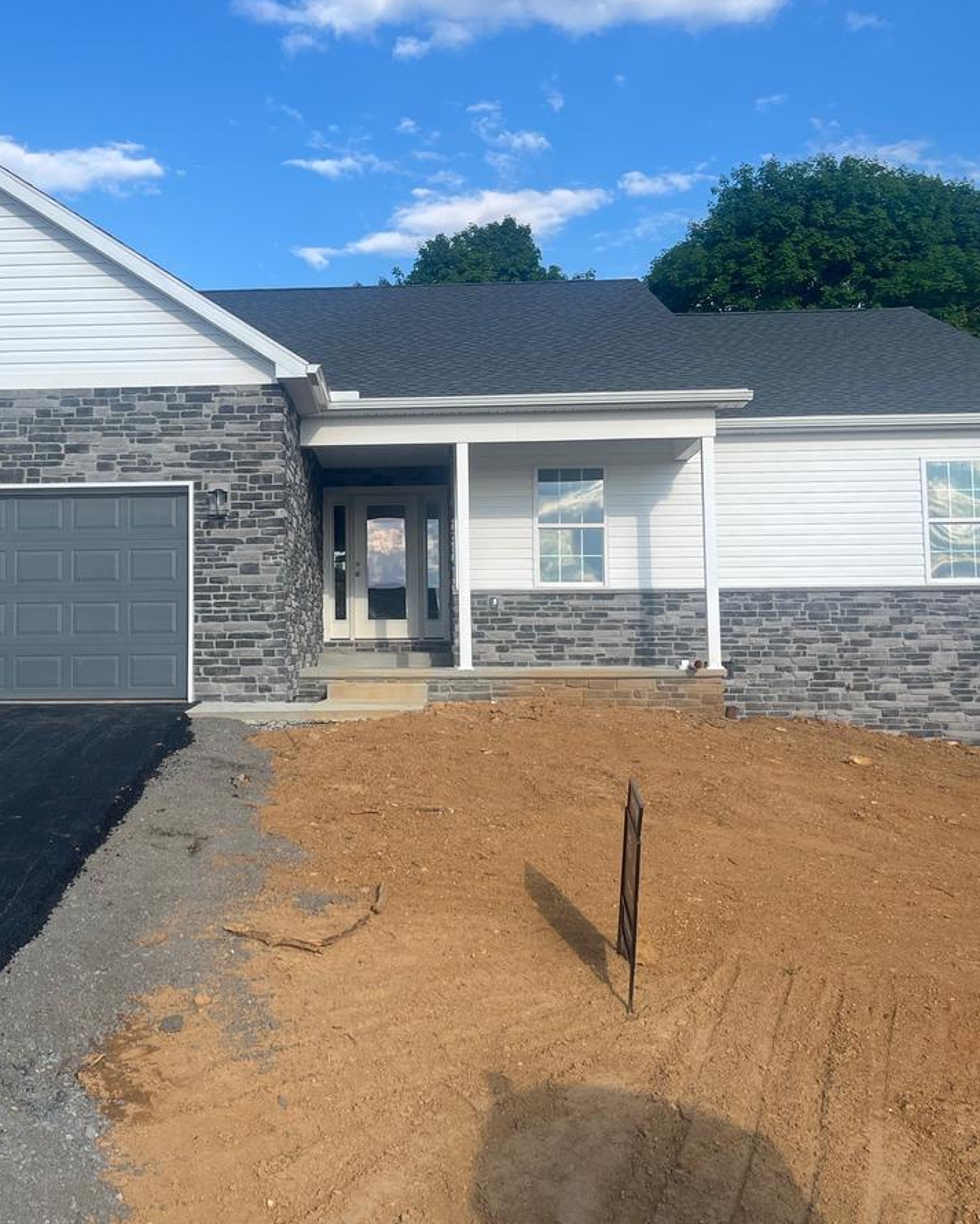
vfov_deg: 44.7
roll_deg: -0.4
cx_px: 279
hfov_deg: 35.9
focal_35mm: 41
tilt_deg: +6.0
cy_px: 539
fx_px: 1486
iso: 50
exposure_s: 1/2309
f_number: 1.6
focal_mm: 5.1
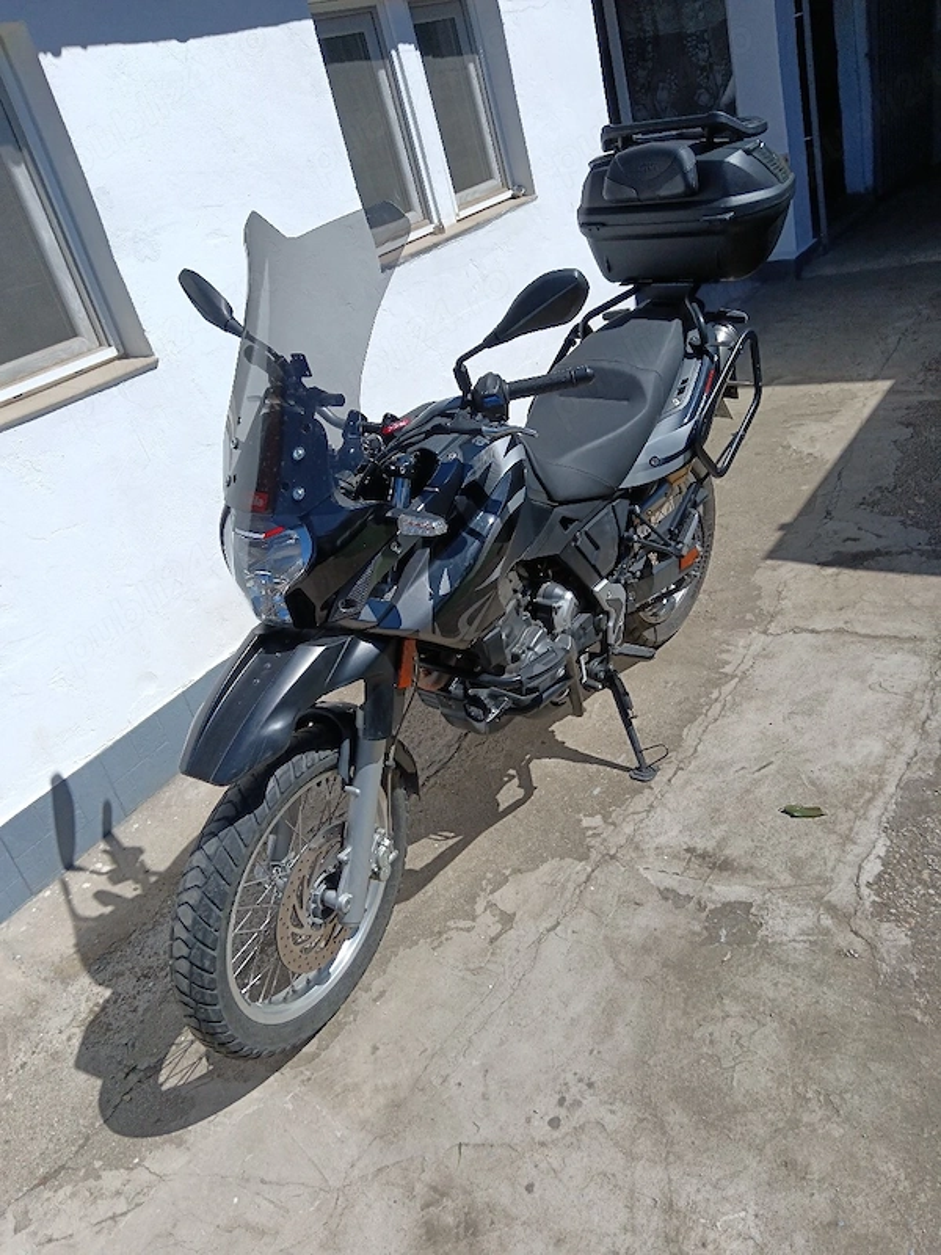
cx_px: 470
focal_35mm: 27
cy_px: 628
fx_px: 979
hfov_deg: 51.4
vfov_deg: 65.3
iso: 102
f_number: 1.9
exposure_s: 1/1667
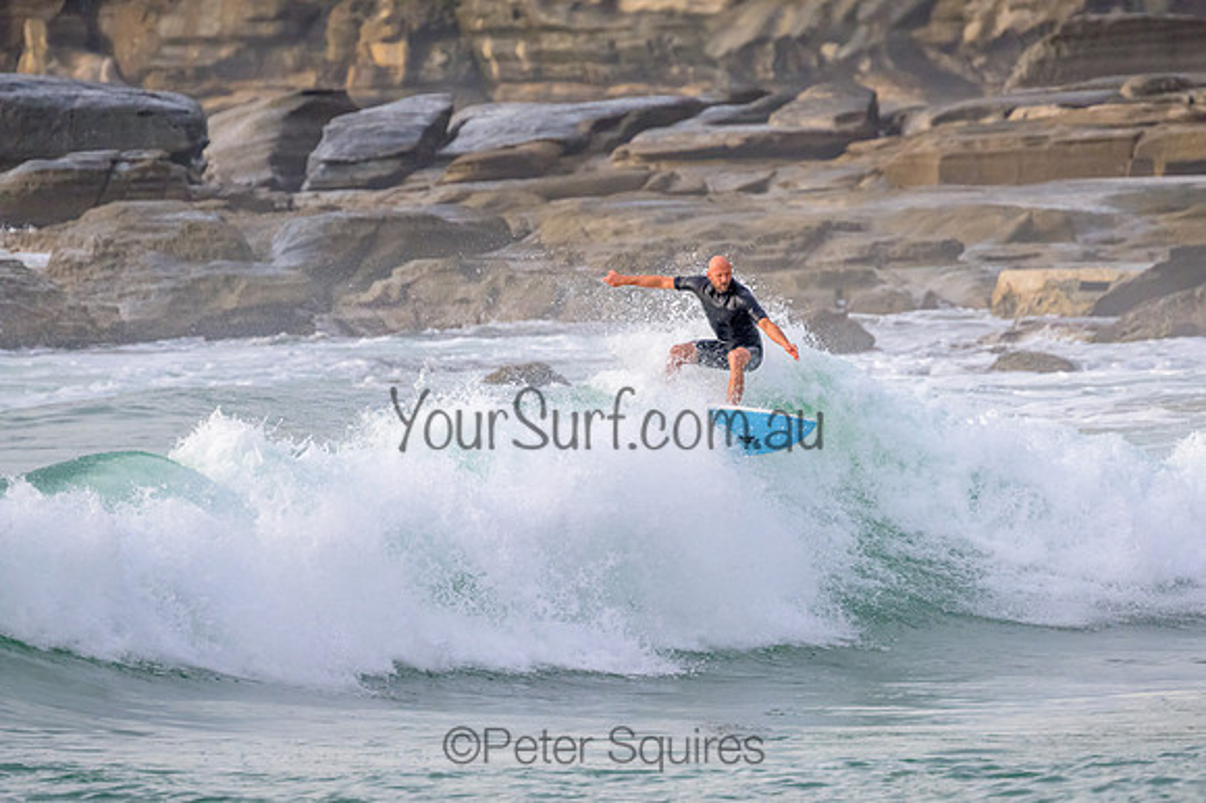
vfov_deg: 2.3
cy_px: 402
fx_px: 20088
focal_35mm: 600
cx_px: 603
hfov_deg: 3.4
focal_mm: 400
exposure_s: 1/2500
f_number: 5.6
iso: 800
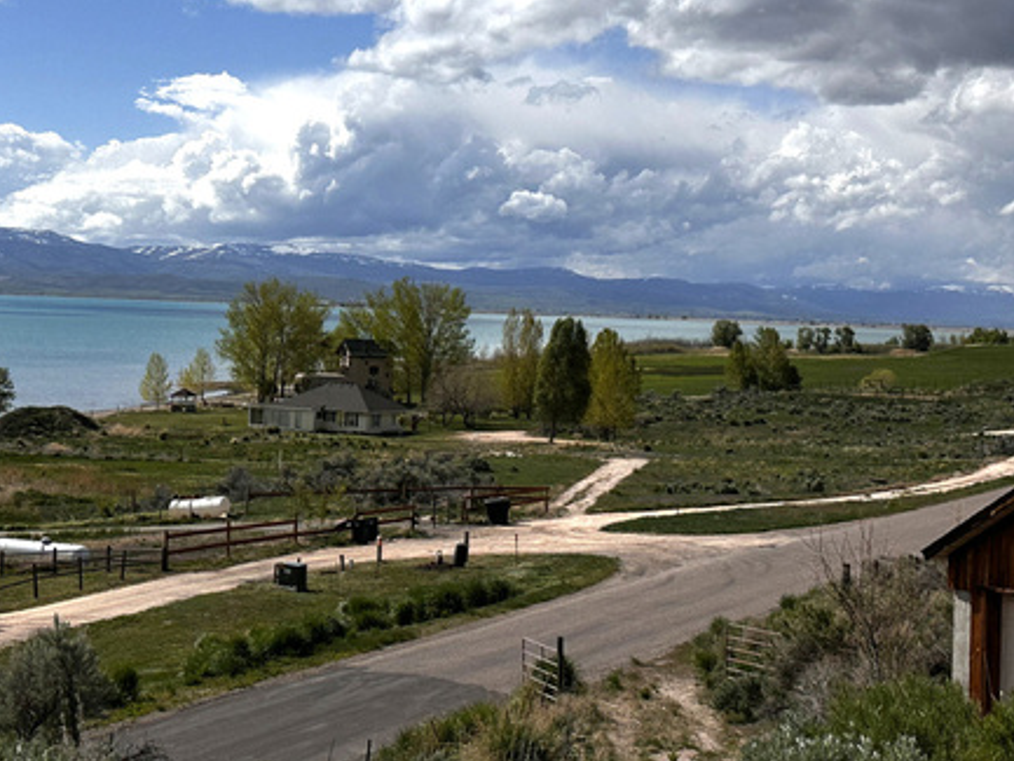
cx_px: 365
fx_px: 1992
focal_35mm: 68
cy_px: 330
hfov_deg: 28.4
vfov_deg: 21.6
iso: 100
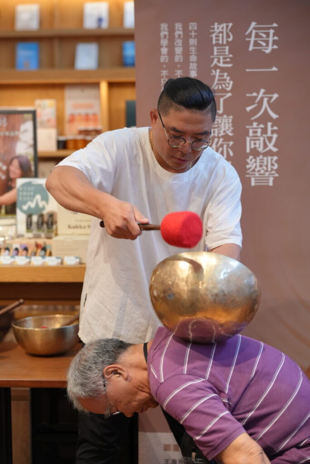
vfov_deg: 26.6
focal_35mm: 76
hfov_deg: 18.0
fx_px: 981
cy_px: 232
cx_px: 155
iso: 1600
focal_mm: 76
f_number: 2.8
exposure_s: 1/200
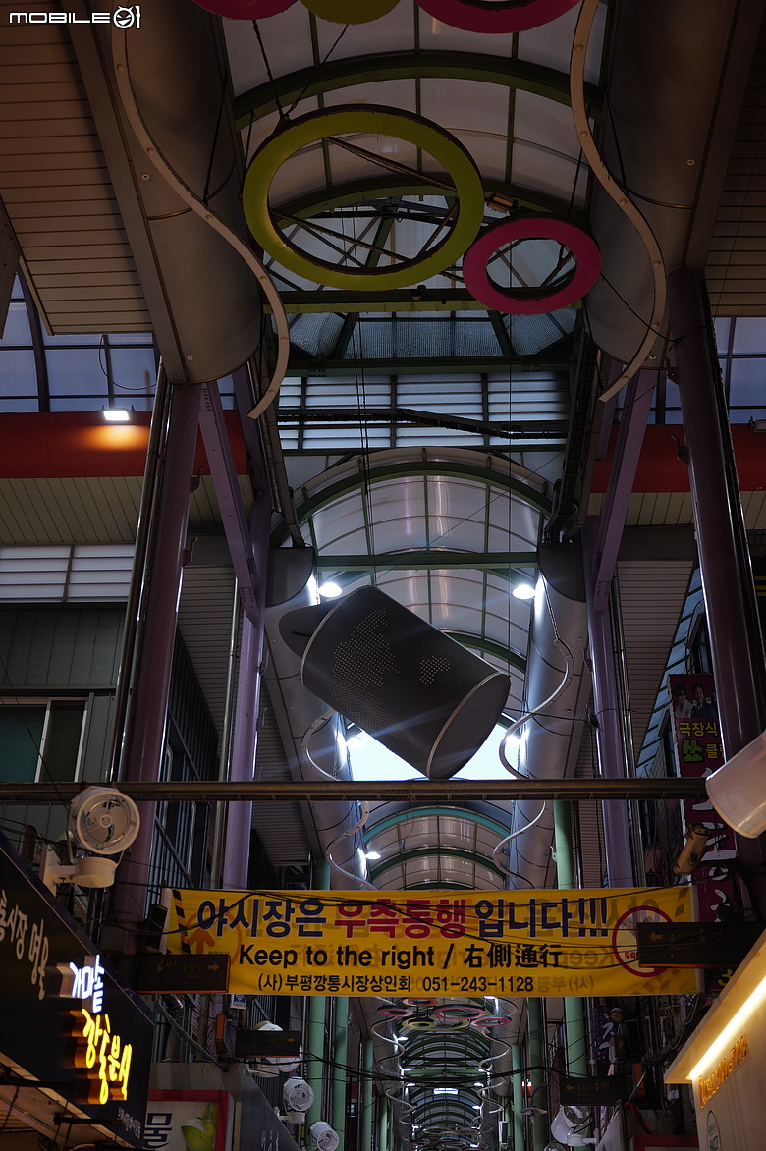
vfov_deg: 47.4
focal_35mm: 41
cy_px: 576
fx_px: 1310
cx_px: 383
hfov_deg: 32.6
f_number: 2.8
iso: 100
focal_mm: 41
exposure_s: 1/15
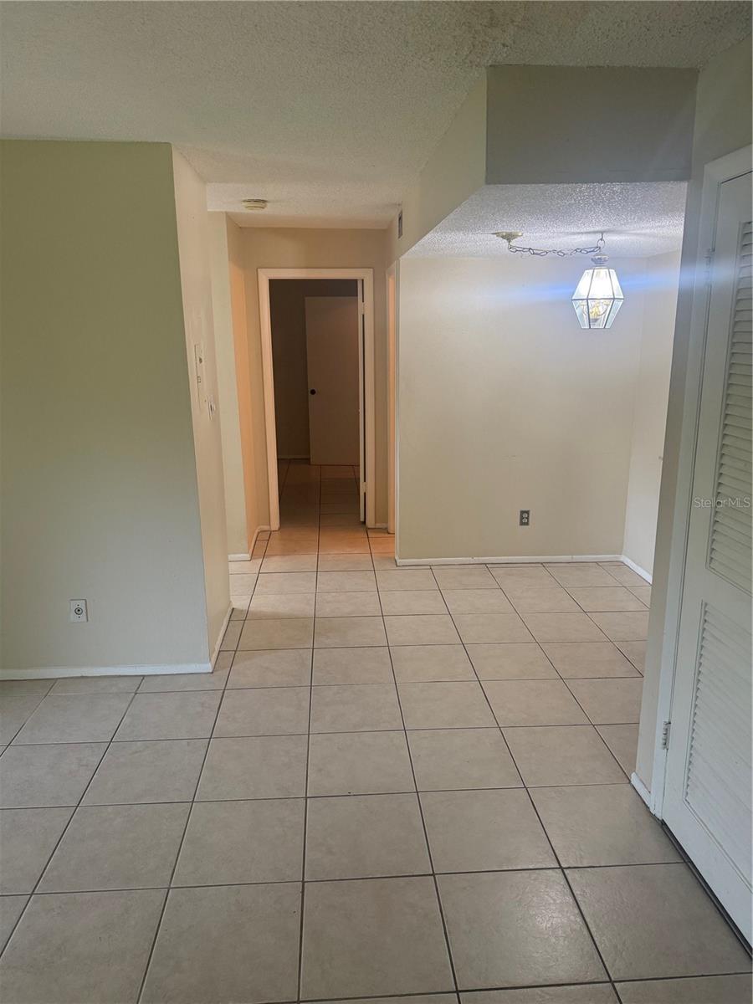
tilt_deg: -13.4
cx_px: 376
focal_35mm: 24
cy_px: 502
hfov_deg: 56.8
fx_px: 696
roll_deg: +0.4
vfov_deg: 71.6
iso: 200
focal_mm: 6.76
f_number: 1.78
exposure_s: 1/120
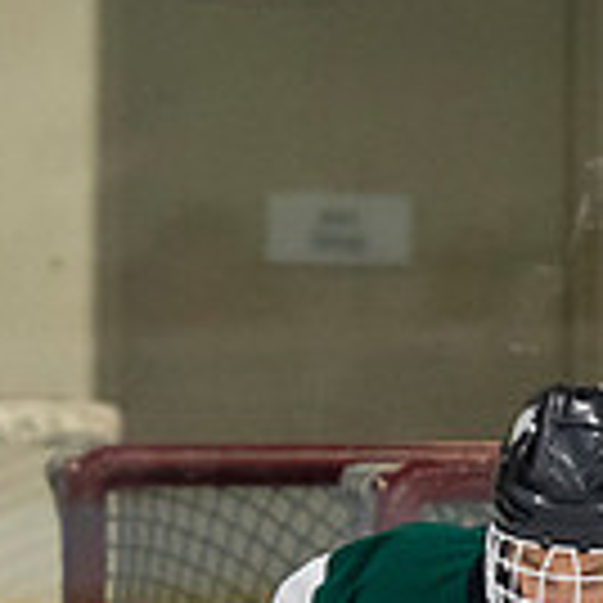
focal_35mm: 1103
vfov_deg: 1.6
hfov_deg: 1.6
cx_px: 565
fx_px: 21738
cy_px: 1068
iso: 2000
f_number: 3.2
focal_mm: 170
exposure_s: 1/640
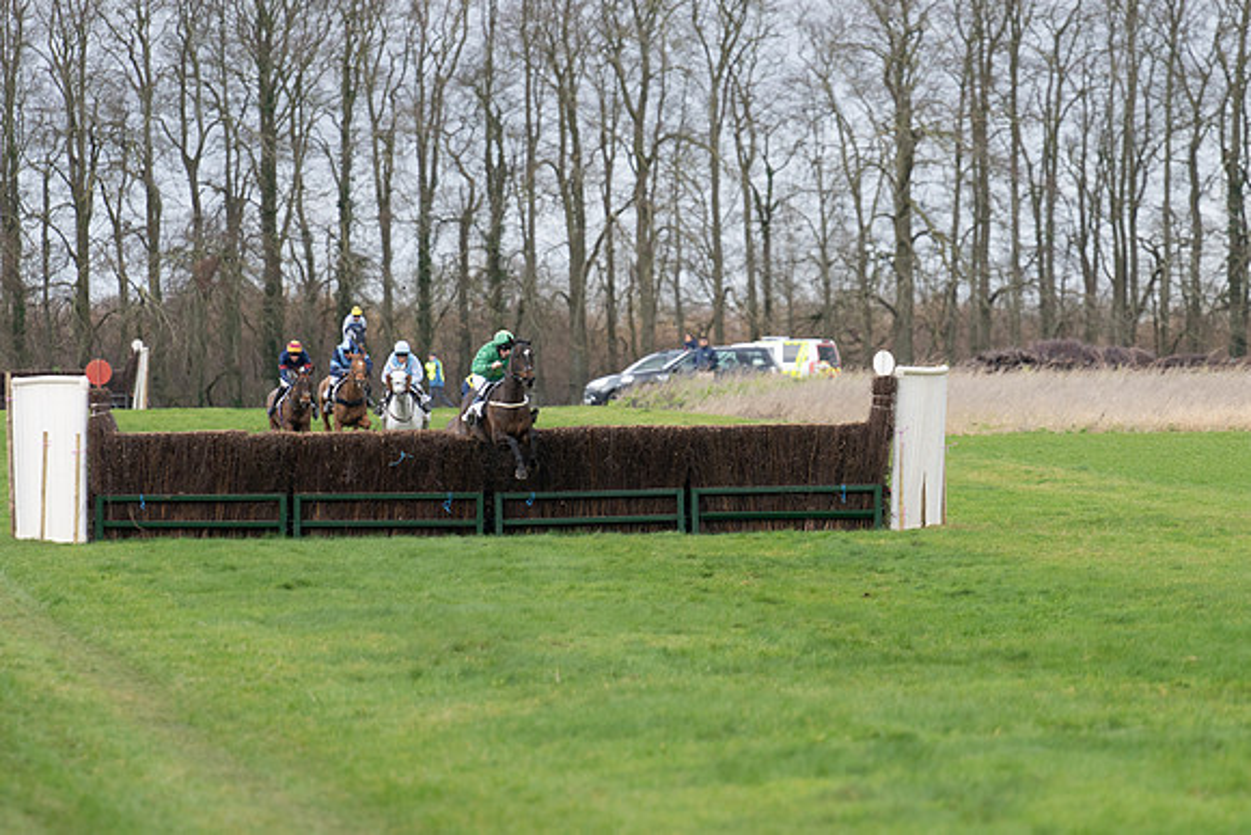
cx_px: 626
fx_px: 14389
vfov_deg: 3.3
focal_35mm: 414
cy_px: 418
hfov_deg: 5.0
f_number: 4
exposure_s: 1/1250
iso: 500
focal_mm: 276
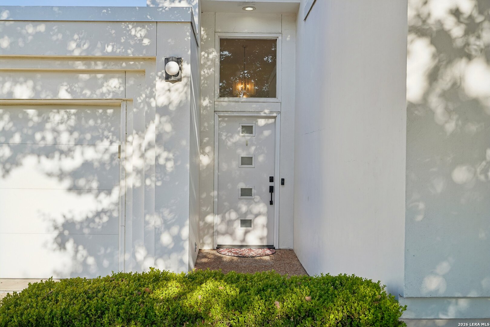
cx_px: 245
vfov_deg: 37.9
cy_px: 164
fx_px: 476
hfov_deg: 54.4
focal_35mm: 35
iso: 100
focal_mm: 35
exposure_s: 1/125
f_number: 8
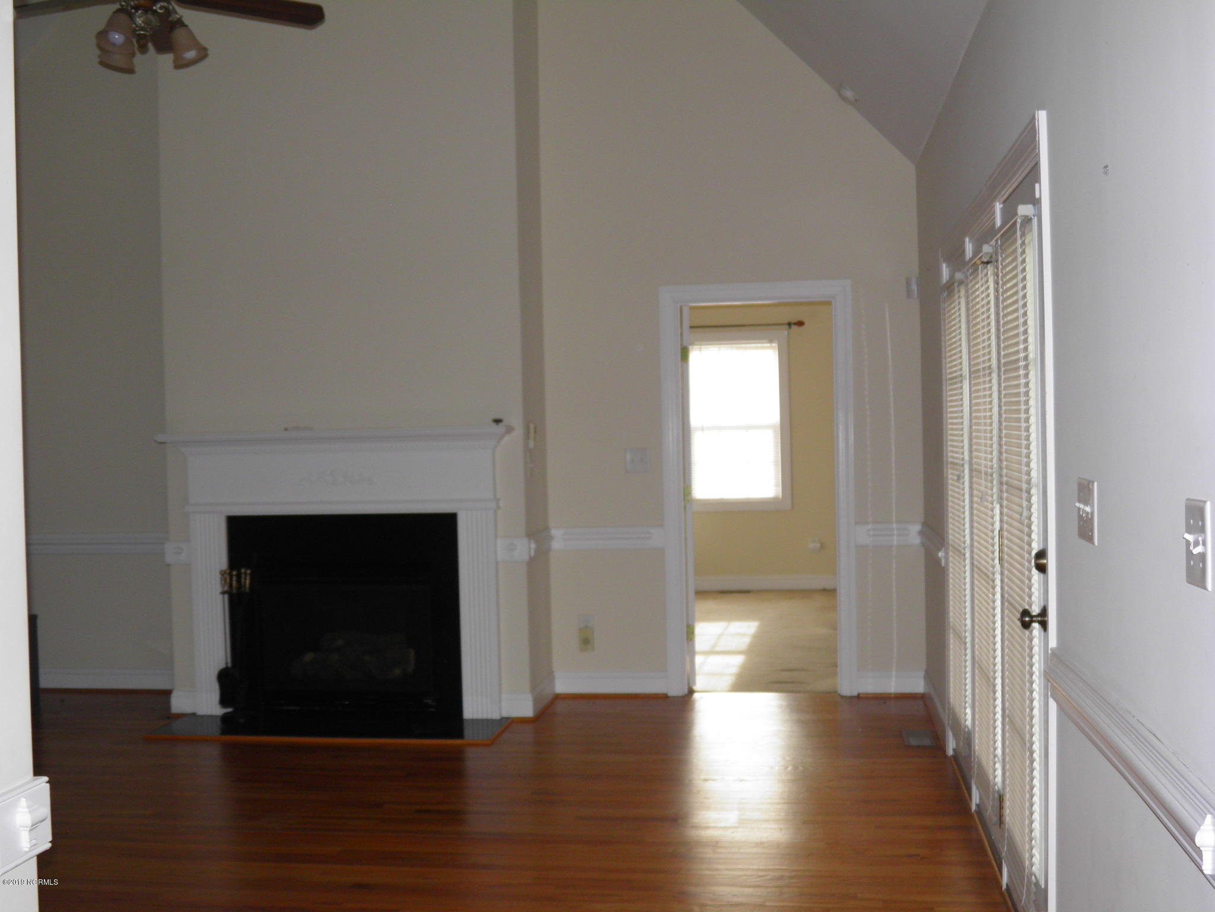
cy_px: 456
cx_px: 608
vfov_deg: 36.8
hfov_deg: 47.9
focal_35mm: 39
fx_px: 1369
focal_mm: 7.1
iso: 100
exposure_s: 1/60
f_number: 3.2
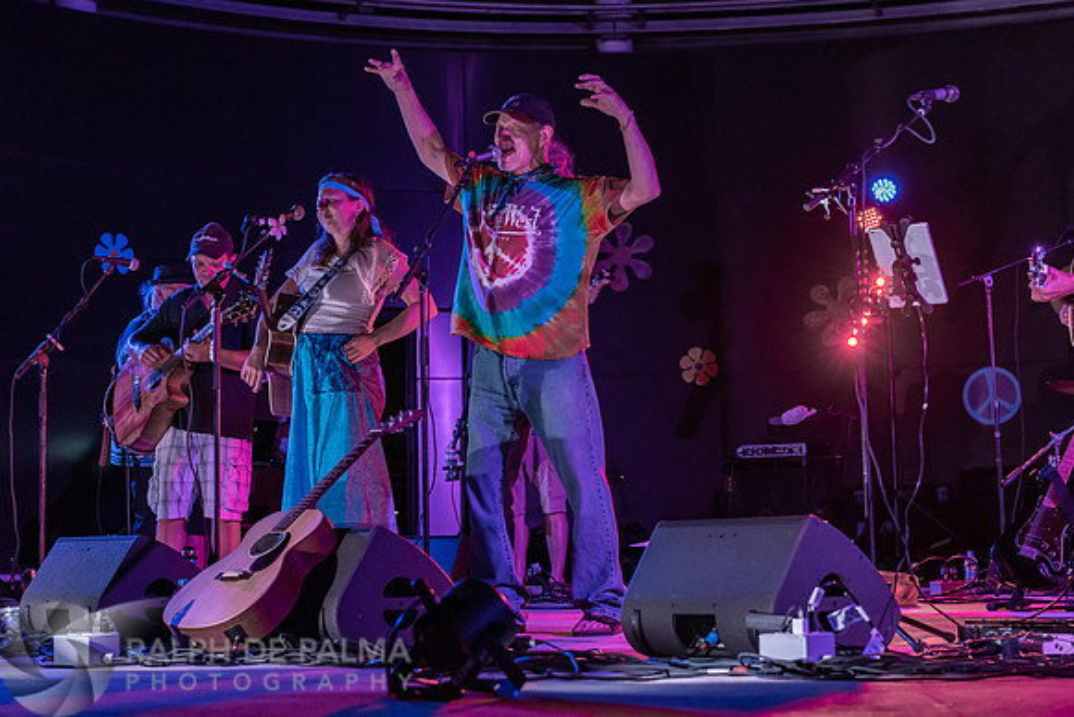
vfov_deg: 19.5
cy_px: 358
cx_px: 537
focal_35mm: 70
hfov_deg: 28.8
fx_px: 2089
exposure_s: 1/160
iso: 2500
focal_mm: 70
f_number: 4.5
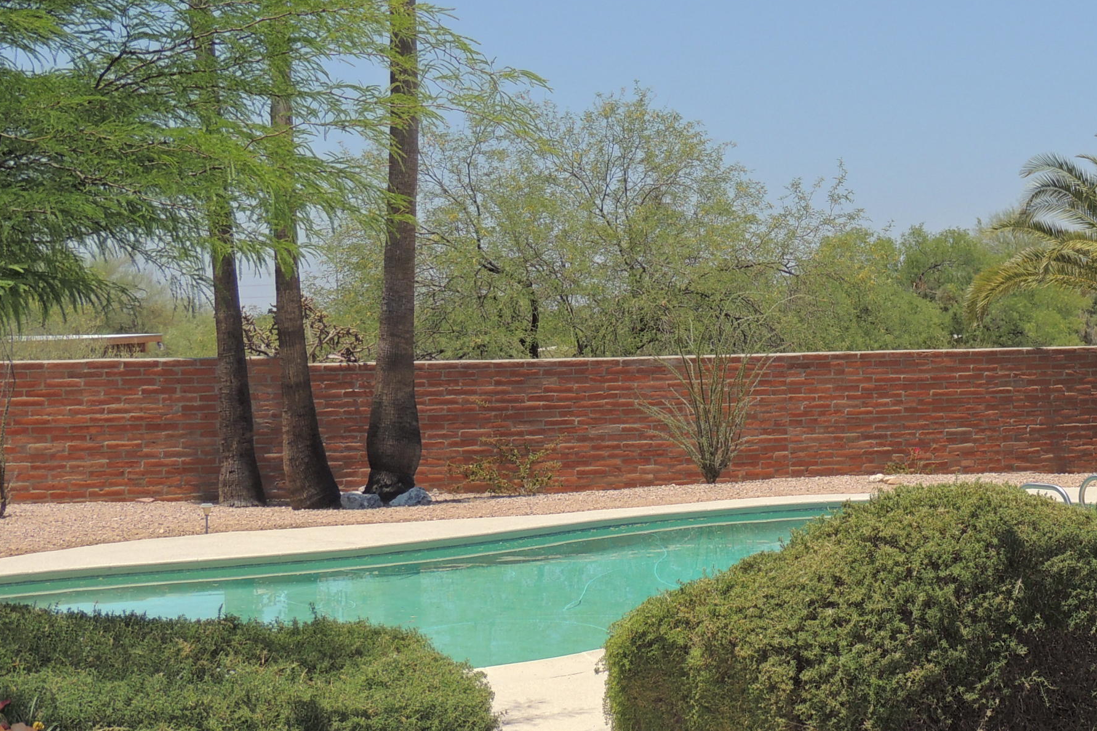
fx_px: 2133
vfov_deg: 19.5
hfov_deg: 28.2
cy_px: 334
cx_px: 885
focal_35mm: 70
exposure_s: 1/1250
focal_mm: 7.1
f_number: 3.3
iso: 100
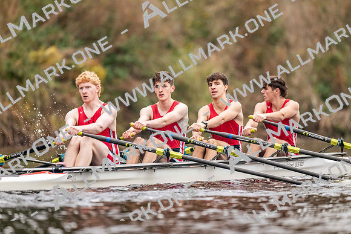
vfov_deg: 2.3
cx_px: 176
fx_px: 5851
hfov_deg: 3.4
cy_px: 117
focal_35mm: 600
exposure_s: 1/2500
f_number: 4
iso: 4000
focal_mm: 600
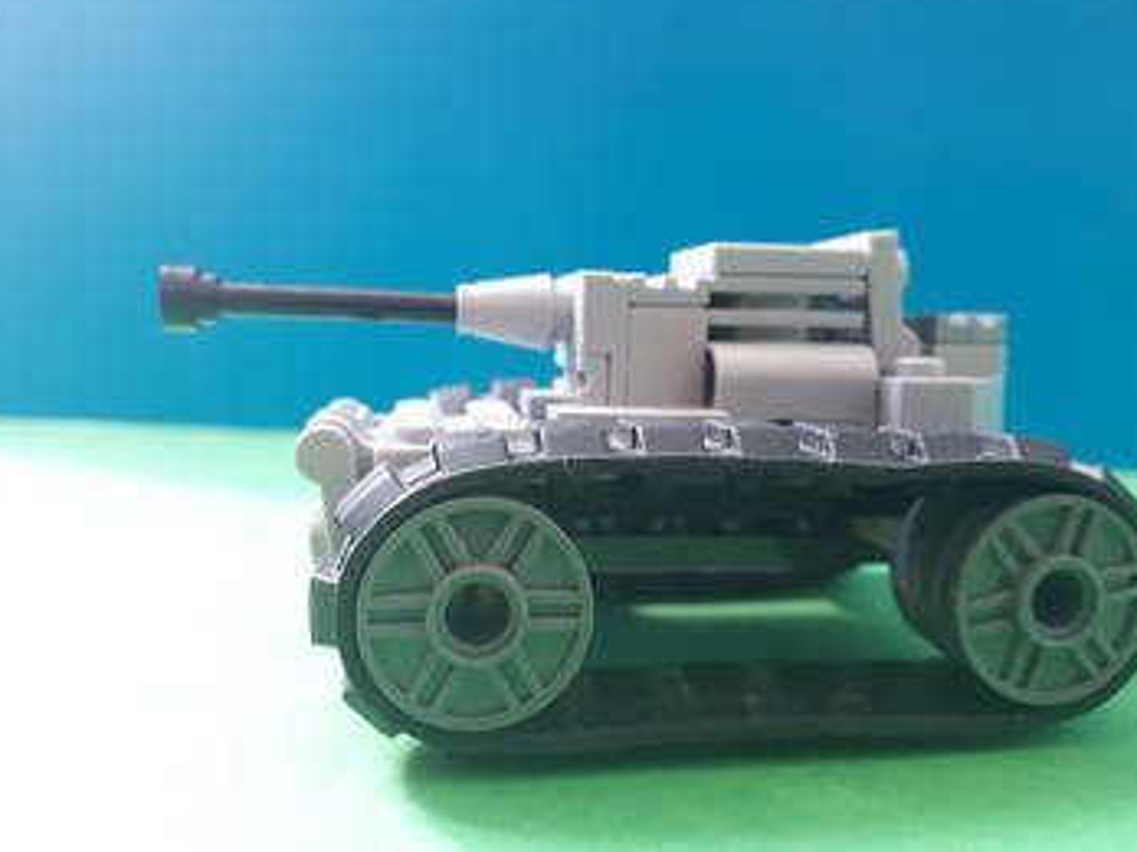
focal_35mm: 28
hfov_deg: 63.5
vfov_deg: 49.7
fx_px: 919
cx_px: 570
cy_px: 419
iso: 200
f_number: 1.9
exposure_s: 1/20
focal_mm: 3.6
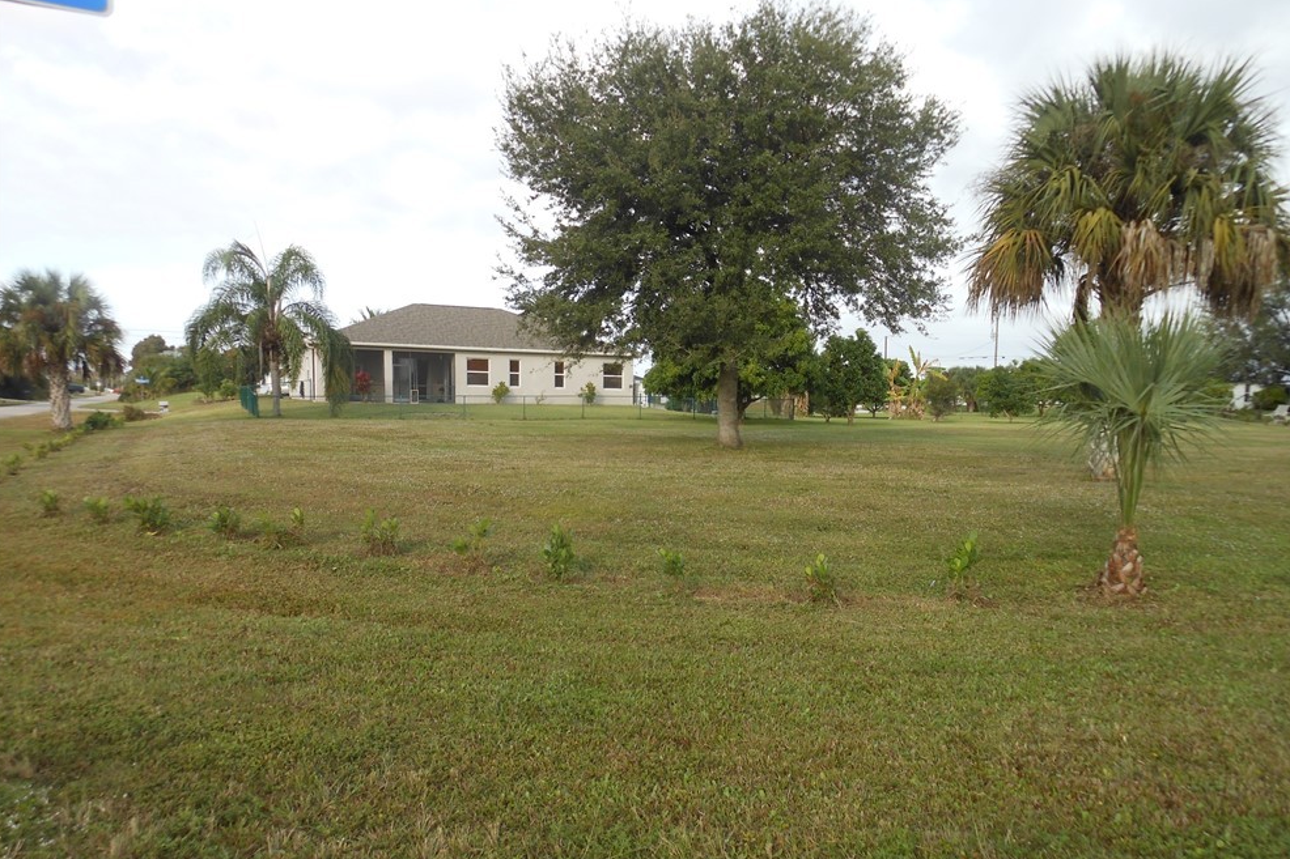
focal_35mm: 27
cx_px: 663
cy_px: 451
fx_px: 967
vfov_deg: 47.9
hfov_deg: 67.4
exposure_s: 1/320
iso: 80
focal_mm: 4.5
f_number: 3.2
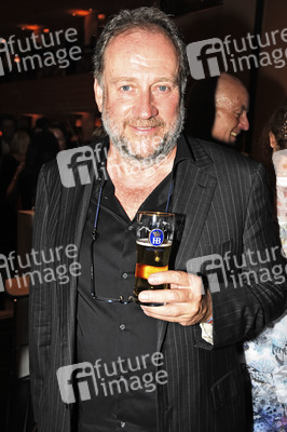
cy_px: 216
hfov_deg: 33.0
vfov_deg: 48.0
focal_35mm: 40
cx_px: 144
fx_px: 485
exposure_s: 1/100
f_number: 4.5
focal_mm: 27
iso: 1600
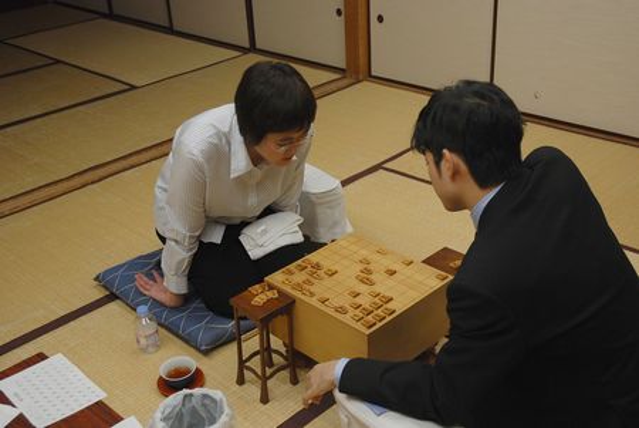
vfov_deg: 30.9
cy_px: 214
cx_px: 320
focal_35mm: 44
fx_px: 773
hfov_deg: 44.9
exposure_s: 1/40
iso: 200
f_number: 4
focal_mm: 29
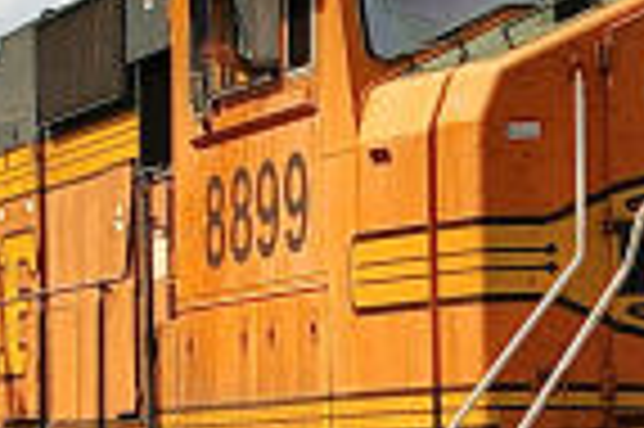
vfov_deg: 10.8
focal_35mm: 126
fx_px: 2251
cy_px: 14
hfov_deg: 15.8
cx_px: -86
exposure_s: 1/750
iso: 200
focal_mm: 20
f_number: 4
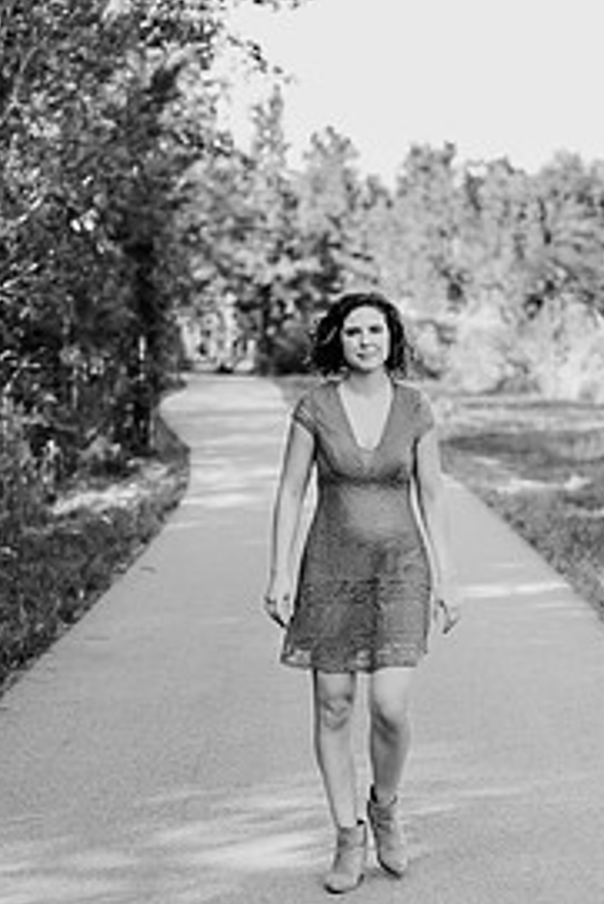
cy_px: 490
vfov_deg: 24.5
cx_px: 370
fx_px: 2086
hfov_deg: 16.5
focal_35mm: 83
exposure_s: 1/800
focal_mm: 50
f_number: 2
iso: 200
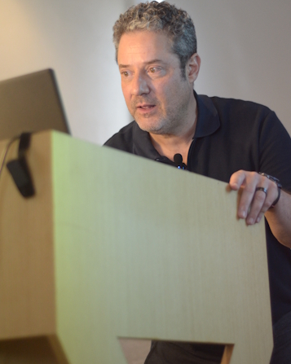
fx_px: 1024
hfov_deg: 16.2
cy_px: 138
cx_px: 151
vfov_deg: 20.1
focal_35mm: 95
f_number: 1.8
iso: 1250
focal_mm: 50
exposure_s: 1/160
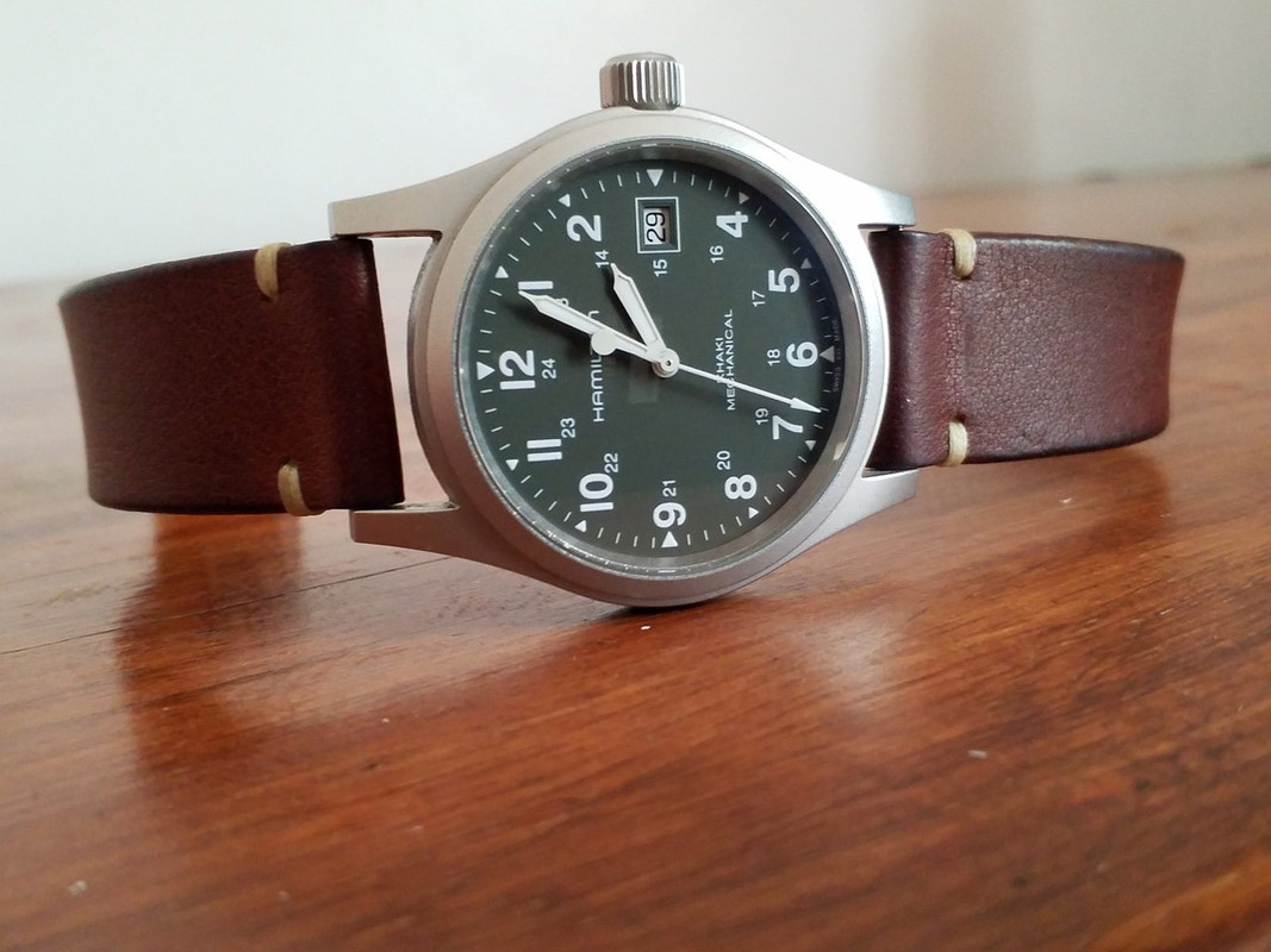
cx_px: 636
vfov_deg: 51.3
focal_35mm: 27
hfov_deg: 65.3
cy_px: 476
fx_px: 991
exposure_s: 1/17
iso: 320
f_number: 1.9
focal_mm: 3.6
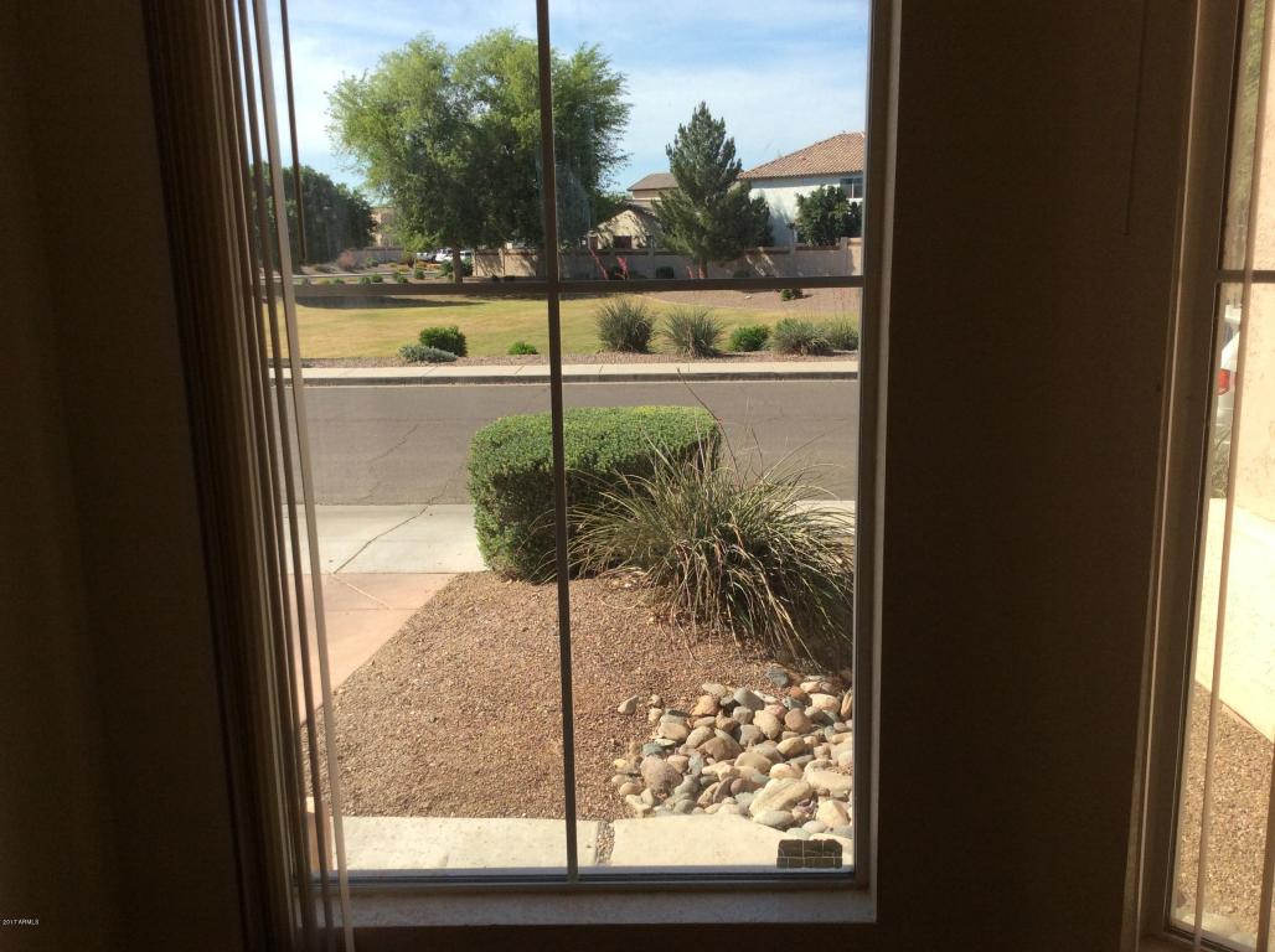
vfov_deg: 44.1
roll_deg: +1.6
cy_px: 476
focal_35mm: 32
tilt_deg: -12.4
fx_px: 1177
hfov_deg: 56.9
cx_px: 638
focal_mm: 3.3
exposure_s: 1/953
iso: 32
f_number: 2.4
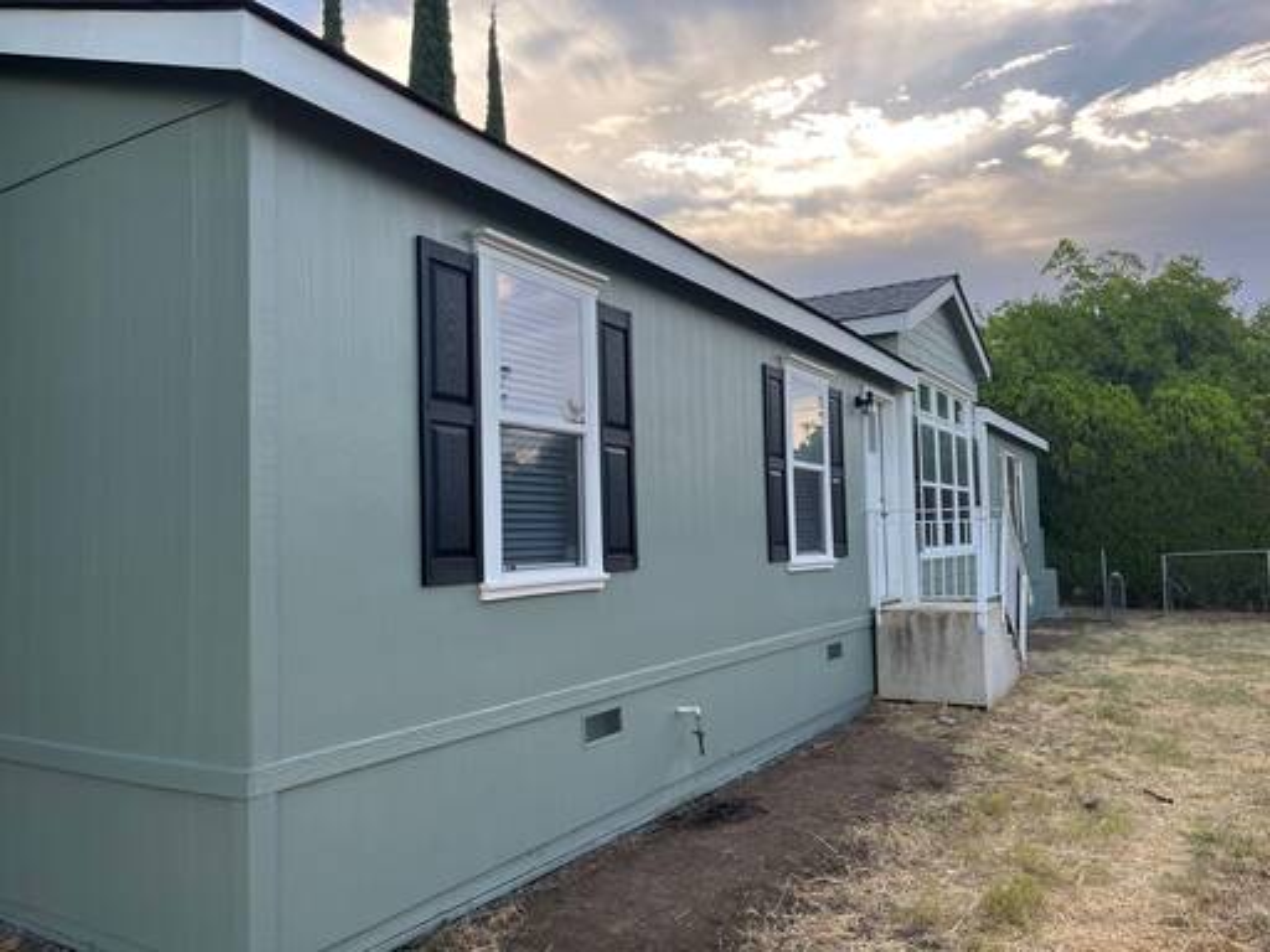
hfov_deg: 67.3
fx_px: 954
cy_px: 476
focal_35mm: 26
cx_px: 635
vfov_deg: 53.1
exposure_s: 1/477
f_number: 1.6
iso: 50
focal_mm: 5.1
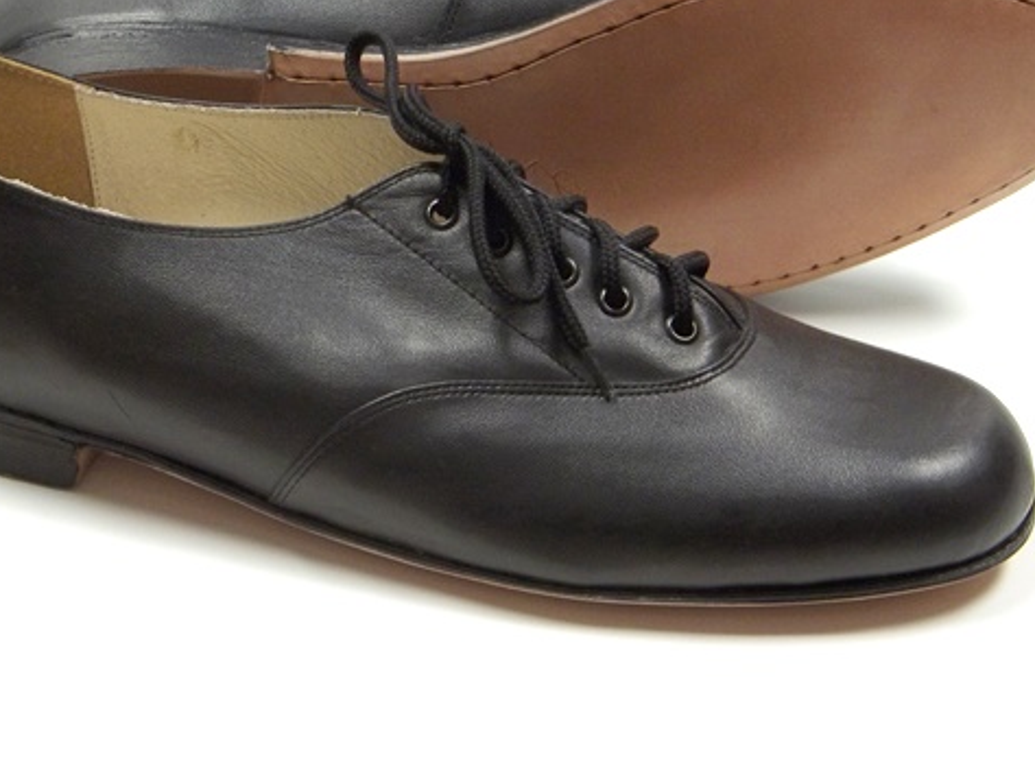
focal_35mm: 116
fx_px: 3470
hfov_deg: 17.0
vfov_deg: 12.8
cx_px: 461
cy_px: 292
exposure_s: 1/25
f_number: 4.5
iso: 160
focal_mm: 15.4
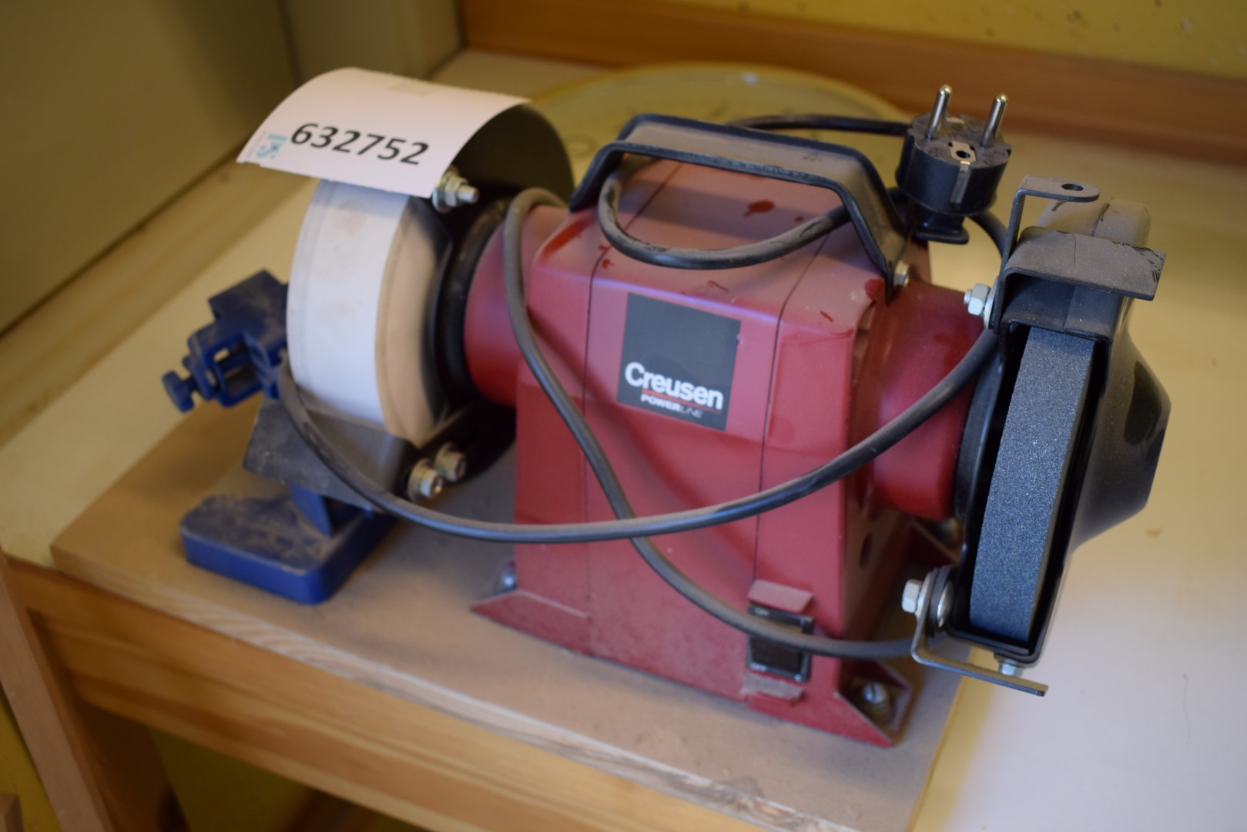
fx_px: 1403
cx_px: 624
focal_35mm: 40
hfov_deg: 47.9
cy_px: 416
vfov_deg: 33.0
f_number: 4.5
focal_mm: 27
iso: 400
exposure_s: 1/80
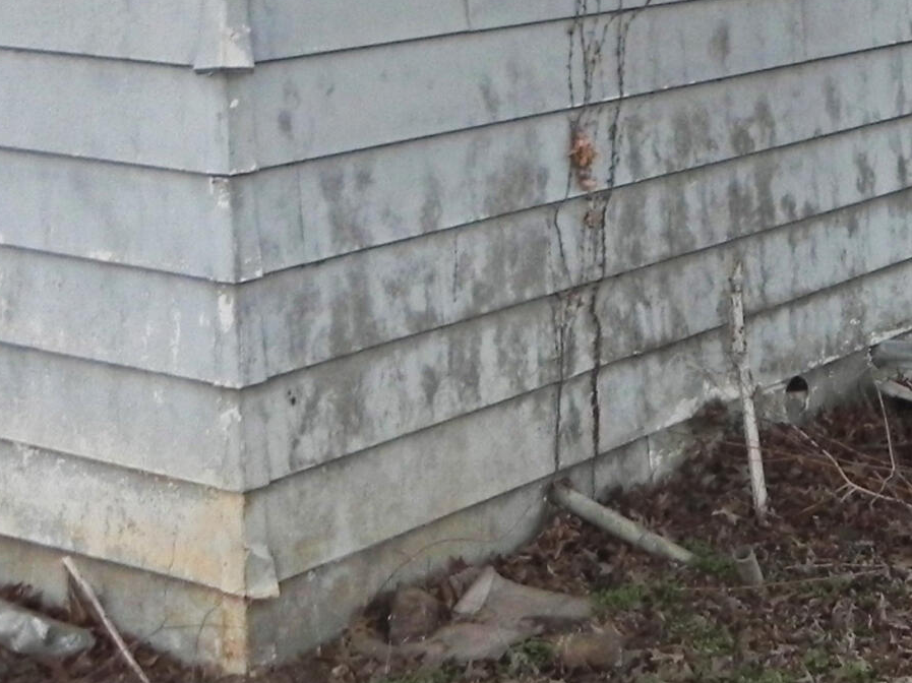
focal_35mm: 87
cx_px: 1120
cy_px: 8
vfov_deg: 16.6
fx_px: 2291
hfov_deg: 20.9
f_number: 2.8
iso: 163
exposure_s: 1/30
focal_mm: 4.6
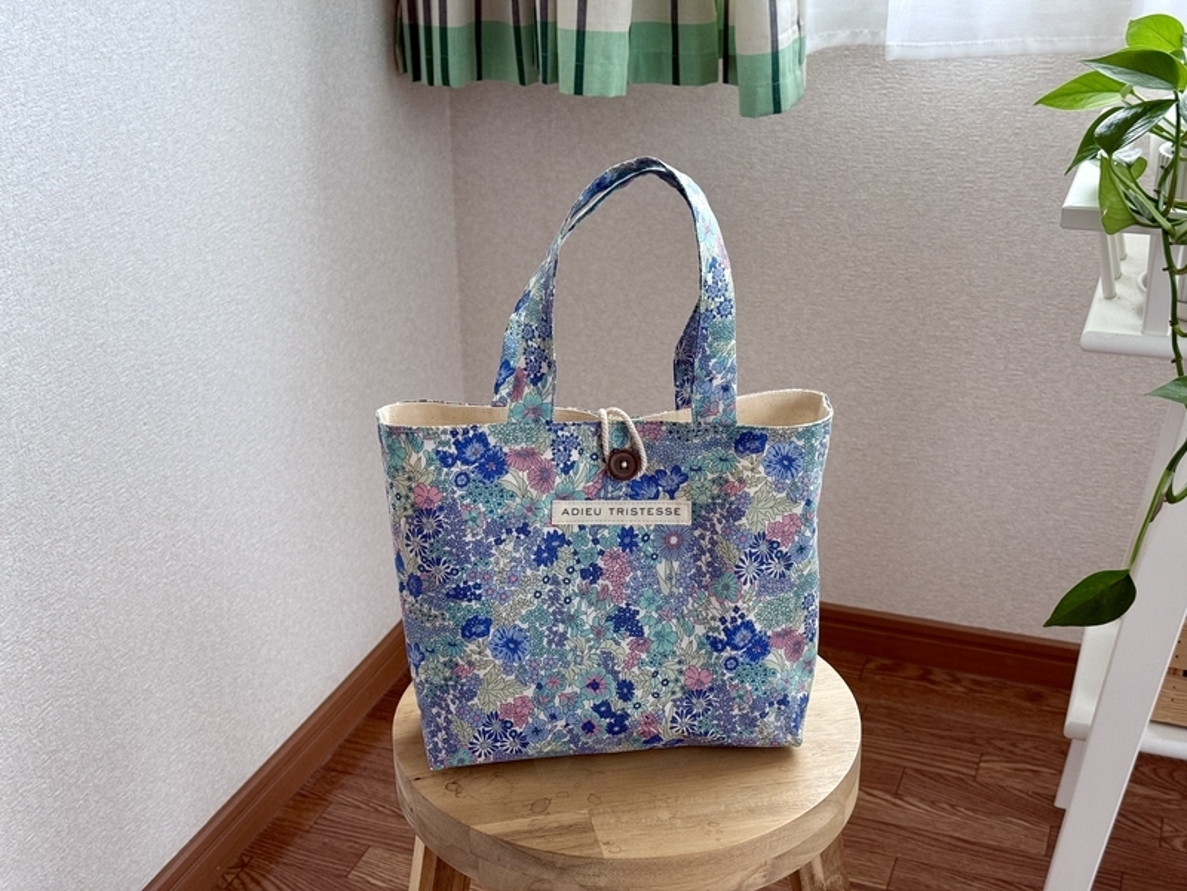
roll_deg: +0.7
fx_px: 1646
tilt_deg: -23.2
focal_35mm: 48
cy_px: 446
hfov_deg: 39.7
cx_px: 594
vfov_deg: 30.3
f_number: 1.78
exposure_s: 1/60
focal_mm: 6.76
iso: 100
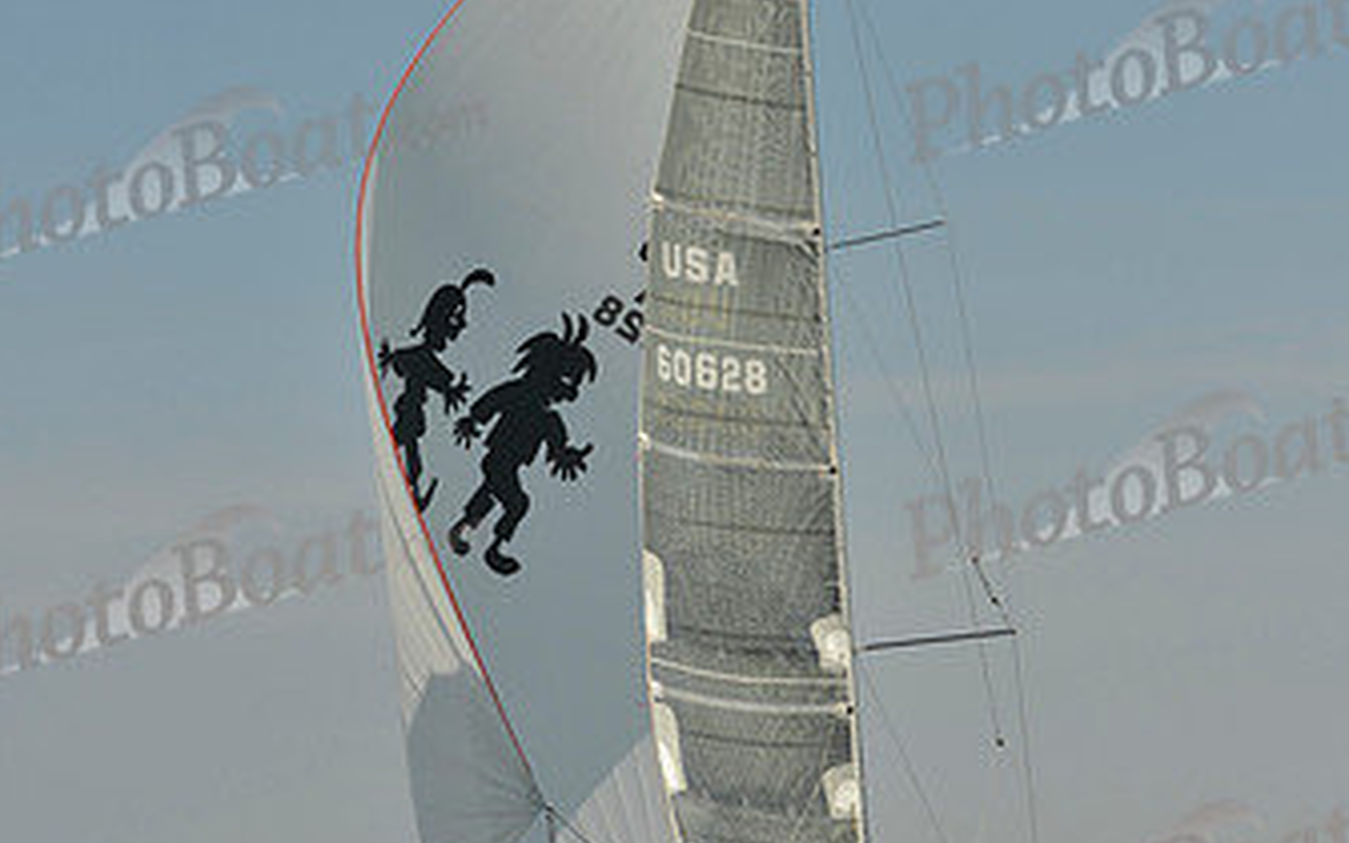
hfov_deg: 17.0
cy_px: 325
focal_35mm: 123
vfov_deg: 10.6
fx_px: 4522
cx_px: 697
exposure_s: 1/1250
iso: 200
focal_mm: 70
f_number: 8
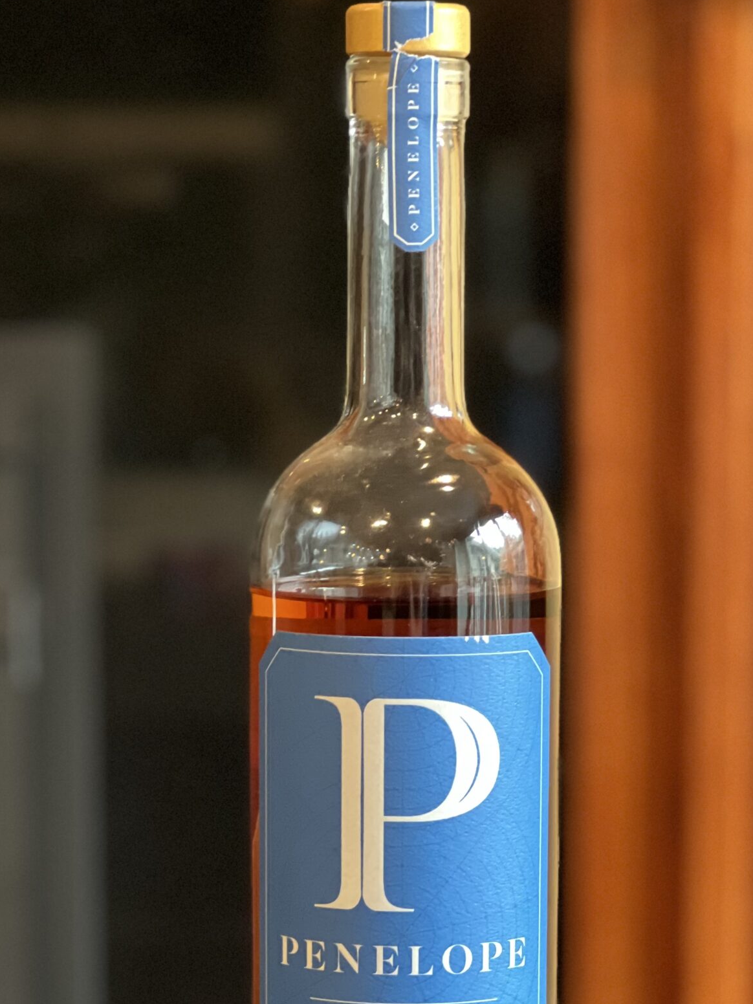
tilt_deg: -7.3
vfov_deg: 15.5
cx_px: 402
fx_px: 3683
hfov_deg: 11.7
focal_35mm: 127
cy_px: 747
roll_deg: -0.6
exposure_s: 1/20
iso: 400
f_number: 2.8
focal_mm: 9
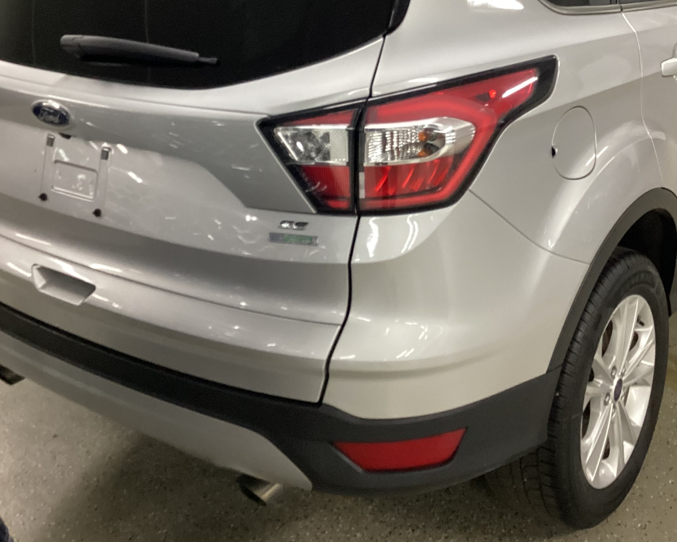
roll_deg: +1.0
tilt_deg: -20.3
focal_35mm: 47
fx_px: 942
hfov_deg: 39.5
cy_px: 151
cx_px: 374
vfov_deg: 31.6
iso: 250
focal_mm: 3.3
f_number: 2.4
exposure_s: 1/40
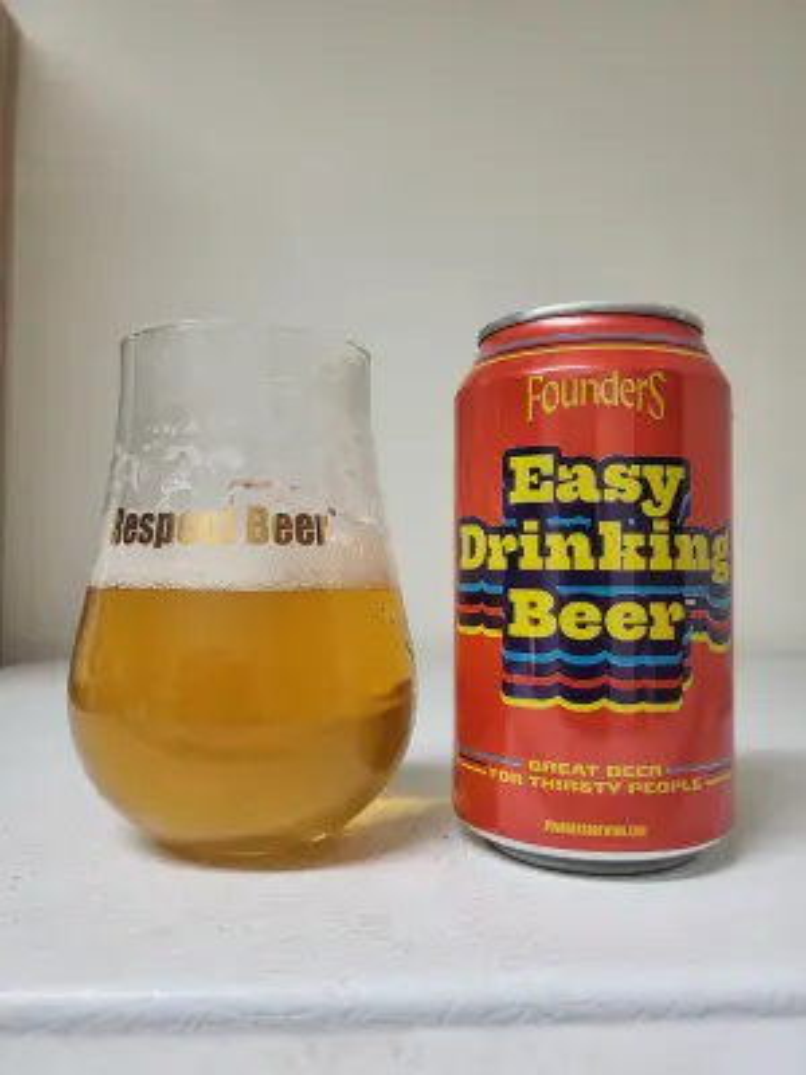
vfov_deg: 67.3
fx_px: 807
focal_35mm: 26
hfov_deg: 53.1
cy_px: 538
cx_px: 403
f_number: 1.8
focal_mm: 5.4
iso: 200
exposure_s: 1/55
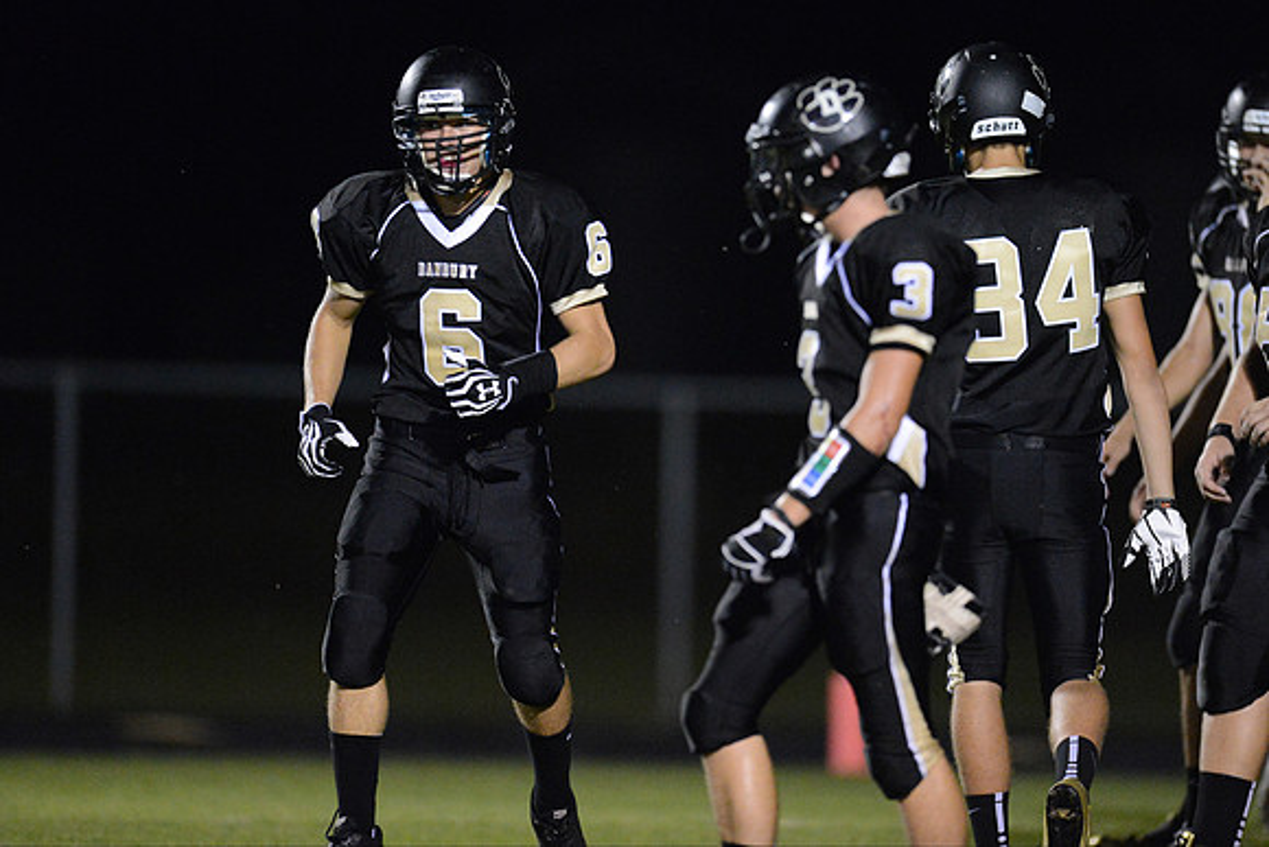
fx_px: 14103
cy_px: 424
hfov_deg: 5.2
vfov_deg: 3.4
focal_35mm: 400
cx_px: 634
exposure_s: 1/640
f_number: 2.8
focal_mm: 400
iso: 12800
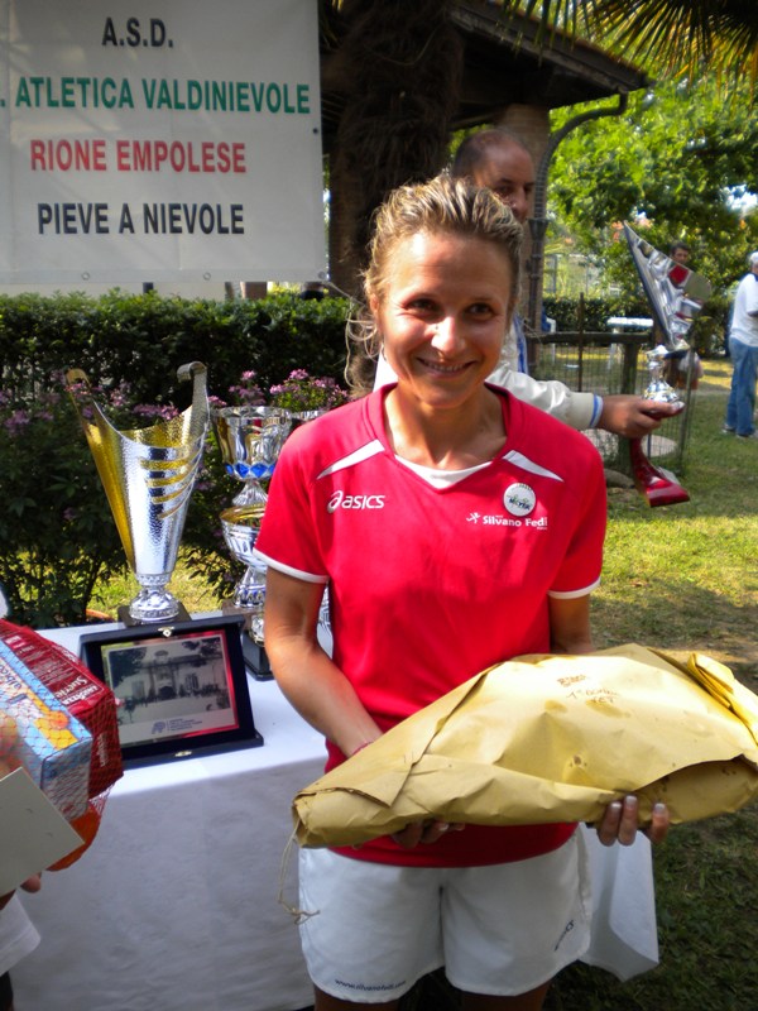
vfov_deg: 52.6
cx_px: 379
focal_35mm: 35
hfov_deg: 40.7
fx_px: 1022
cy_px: 506
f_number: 3.1
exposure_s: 1/416
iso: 106
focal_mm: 6.3
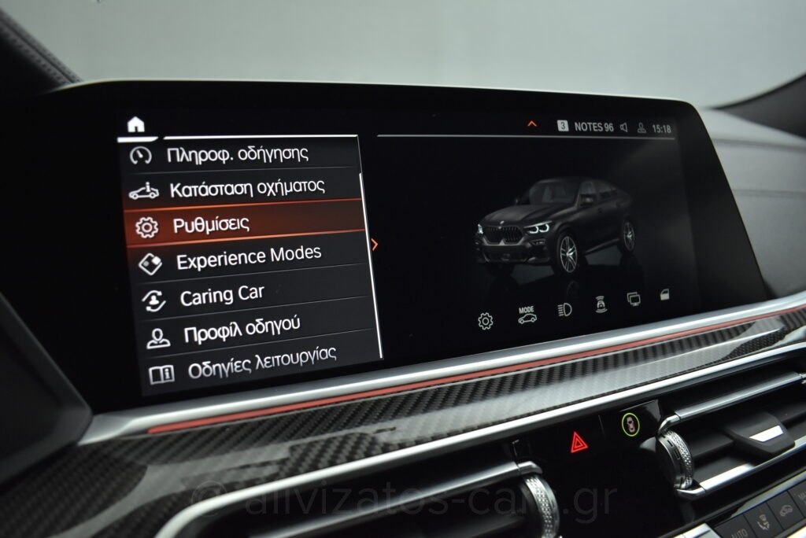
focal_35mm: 27
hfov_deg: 67.4
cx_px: 403
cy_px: 269
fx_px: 605
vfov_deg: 48.0
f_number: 3.5
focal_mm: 18
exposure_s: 1/100
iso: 1600
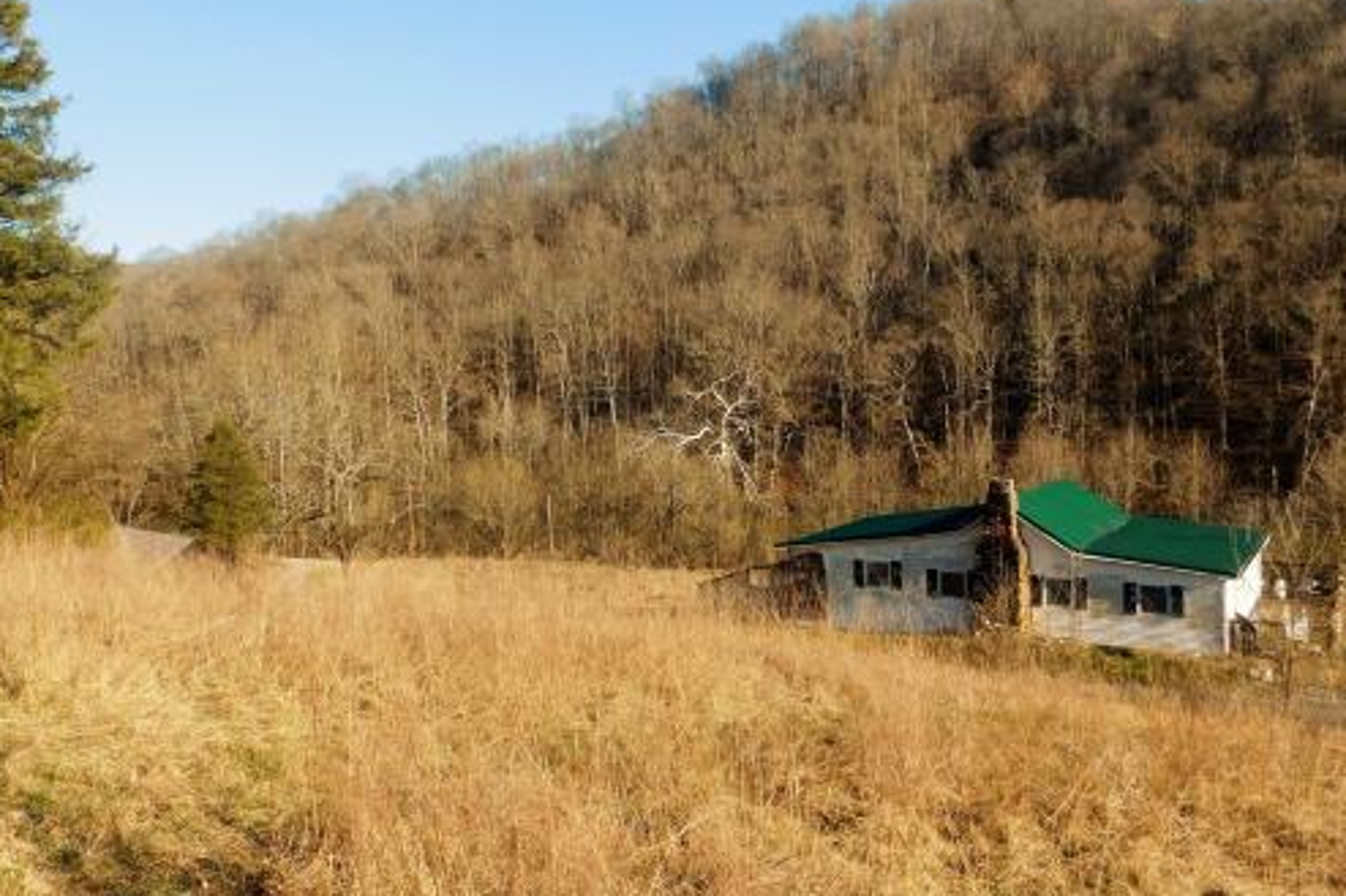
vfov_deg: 42.3
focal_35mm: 31
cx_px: 583
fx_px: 1159
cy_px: 438
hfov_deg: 60.1
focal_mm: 4
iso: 125
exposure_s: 1/1000
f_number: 3
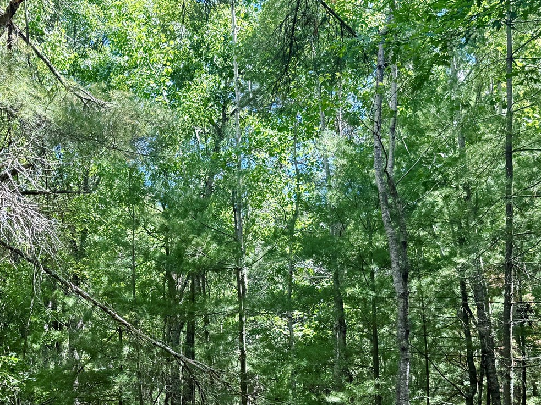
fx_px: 781
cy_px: 330
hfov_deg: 37.2
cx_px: 131
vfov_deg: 28.4
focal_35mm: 50
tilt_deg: +7.0
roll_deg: -1.4
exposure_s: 1/376
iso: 80
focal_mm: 6.76
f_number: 1.78
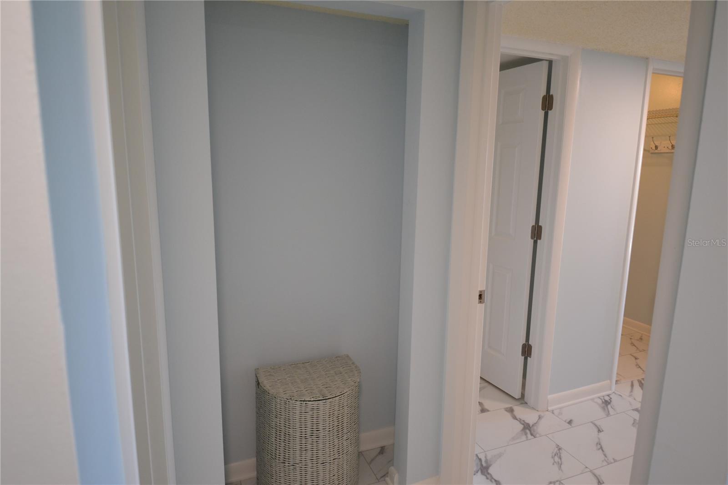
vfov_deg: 59.5
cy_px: 242
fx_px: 425
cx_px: 364
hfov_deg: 81.2
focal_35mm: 21
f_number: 4
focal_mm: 14
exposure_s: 1/60
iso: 560
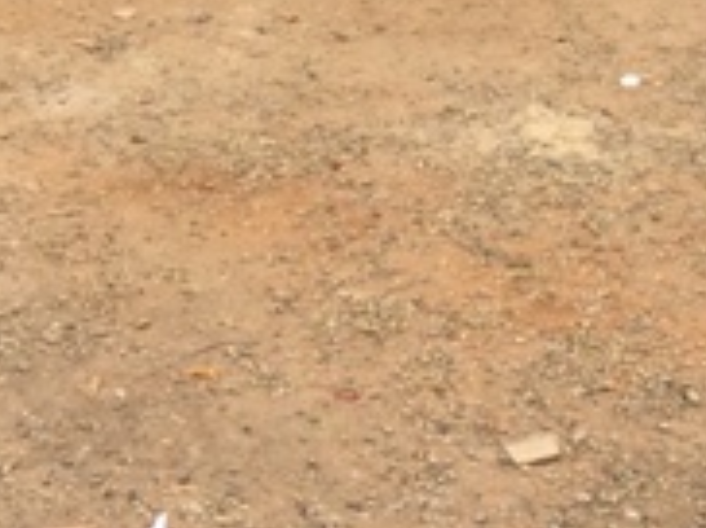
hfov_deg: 17.0
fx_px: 2363
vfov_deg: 12.1
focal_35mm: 116
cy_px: -280
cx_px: 423
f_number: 2.4
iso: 32
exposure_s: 1/650
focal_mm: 3.3
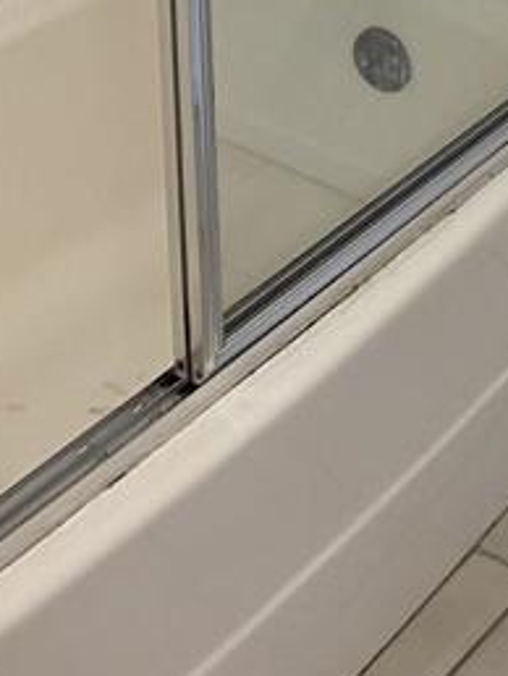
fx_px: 2012
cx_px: 401
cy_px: -272
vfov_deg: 17.5
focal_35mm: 103
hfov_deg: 14.3
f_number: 1.8
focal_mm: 4.25
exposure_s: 1/60
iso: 80
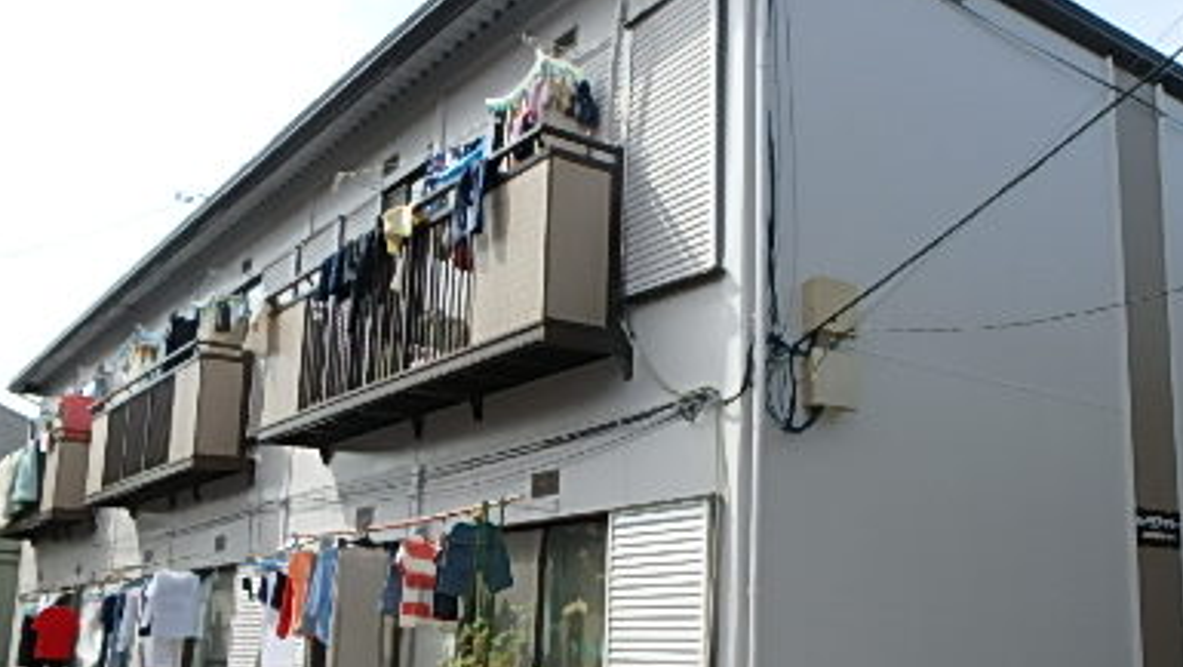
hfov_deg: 51.9
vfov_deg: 31.1
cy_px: 430
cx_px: 780
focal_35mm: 38
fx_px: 1193
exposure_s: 1/400
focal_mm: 3.7
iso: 125
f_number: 6
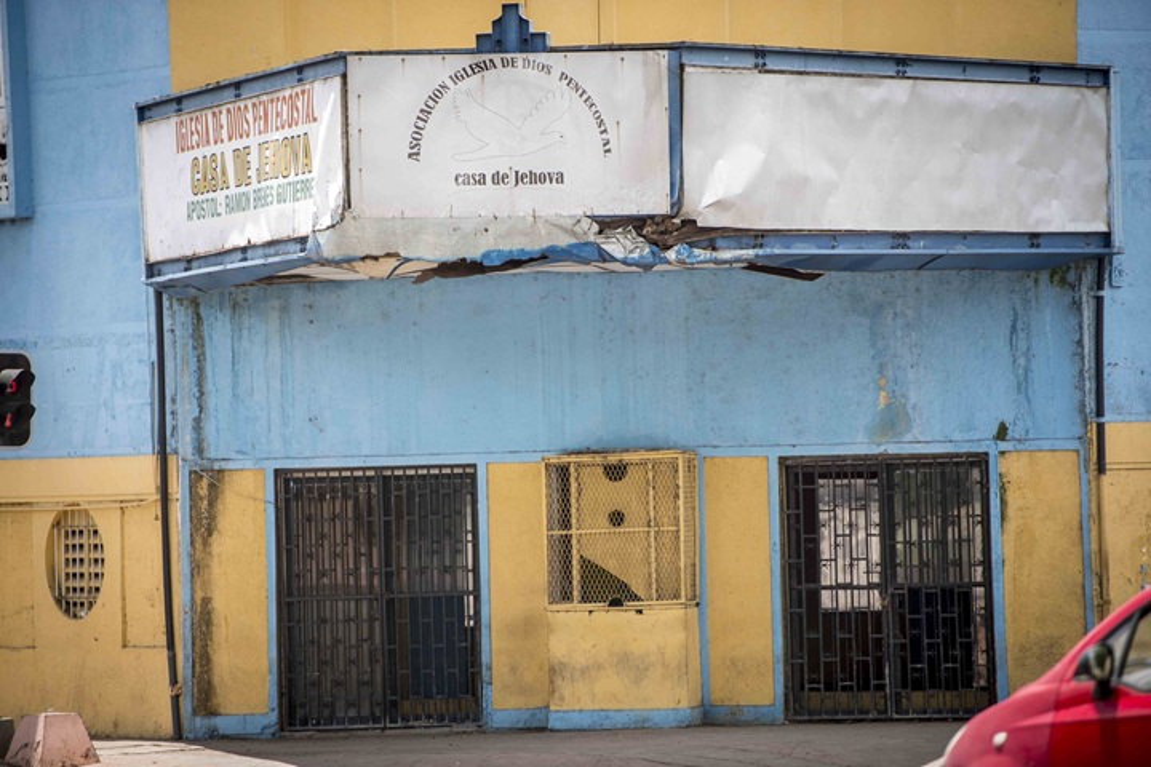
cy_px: 384
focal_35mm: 200
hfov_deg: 10.3
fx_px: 6394
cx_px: 576
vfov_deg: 6.9
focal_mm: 200
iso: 50
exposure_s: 1/250
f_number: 2.8
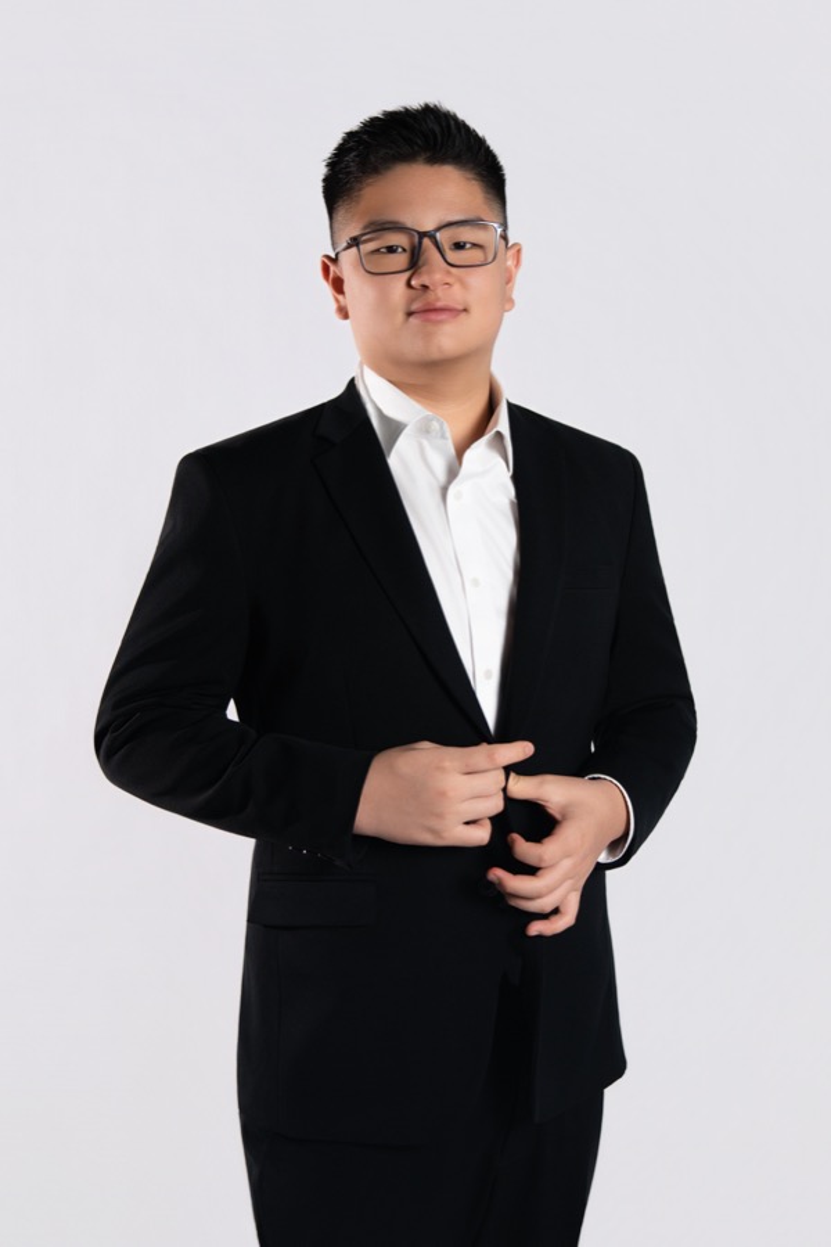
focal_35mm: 45
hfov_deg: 29.9
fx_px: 1558
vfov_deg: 43.6
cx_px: 416
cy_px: 624
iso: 500
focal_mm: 45
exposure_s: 1/320
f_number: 2.8
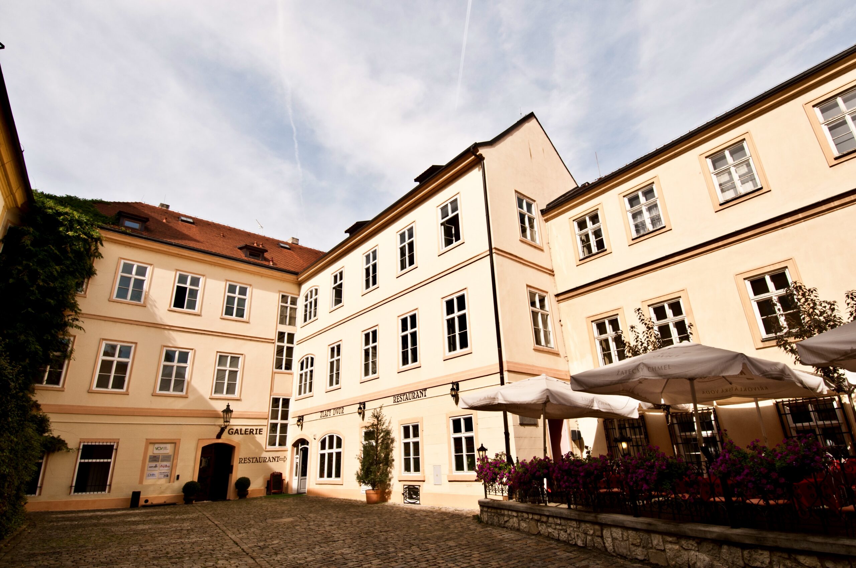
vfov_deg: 67.2
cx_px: 428
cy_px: 284
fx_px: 427
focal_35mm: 18
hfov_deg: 90.1
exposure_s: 1/125
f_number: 16
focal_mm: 12
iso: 200
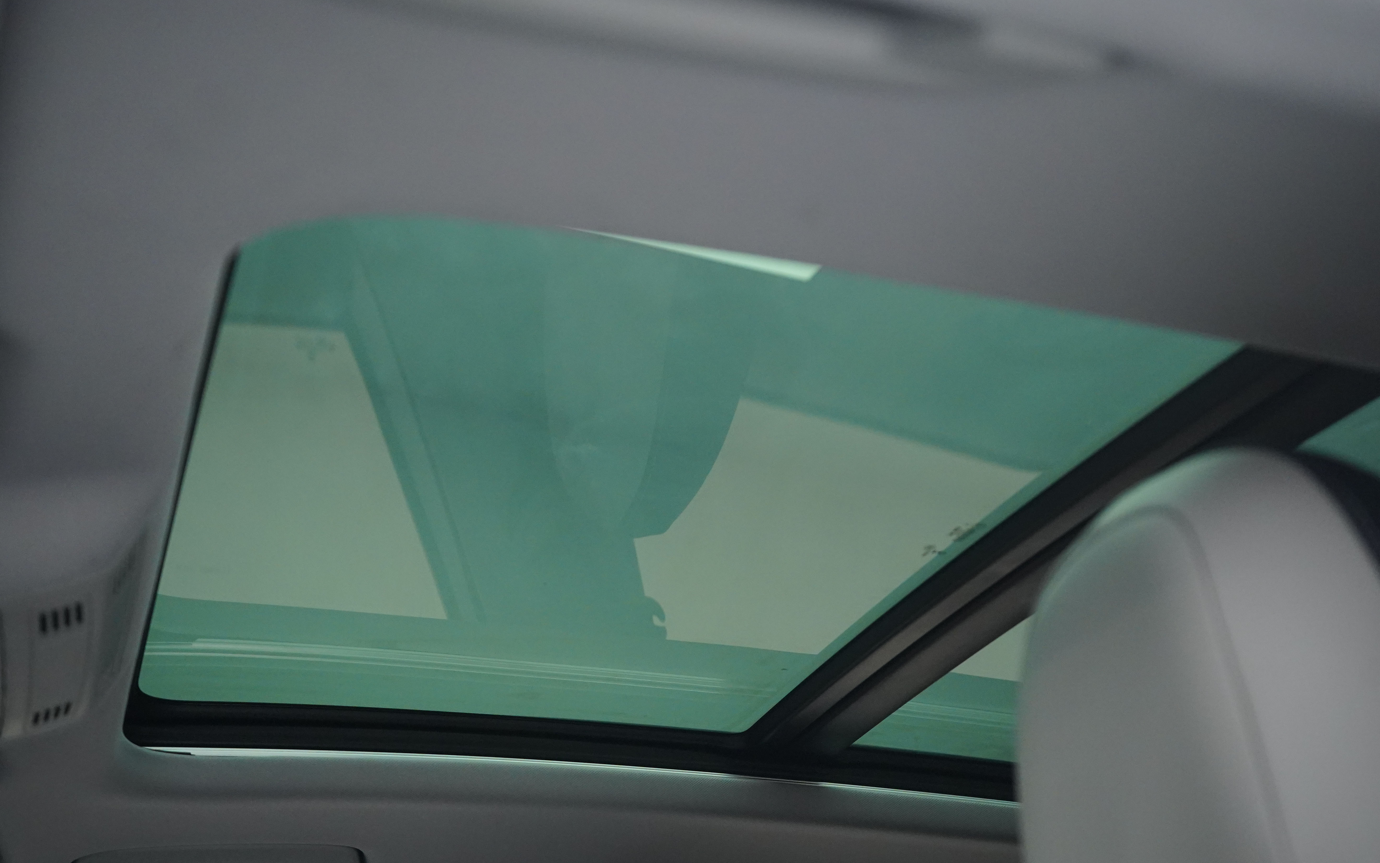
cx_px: 746
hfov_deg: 46.2
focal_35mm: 43
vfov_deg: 29.8
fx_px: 1617
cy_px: 469
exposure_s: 1/200
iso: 3200
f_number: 4
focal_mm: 37
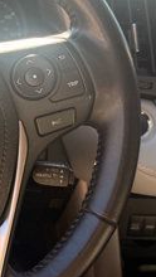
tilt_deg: -24.3
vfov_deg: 27.8
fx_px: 558
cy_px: 120
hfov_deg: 14.7
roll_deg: -4.5
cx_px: -84
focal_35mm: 76
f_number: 1.78
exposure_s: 1/395
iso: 100
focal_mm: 6.76
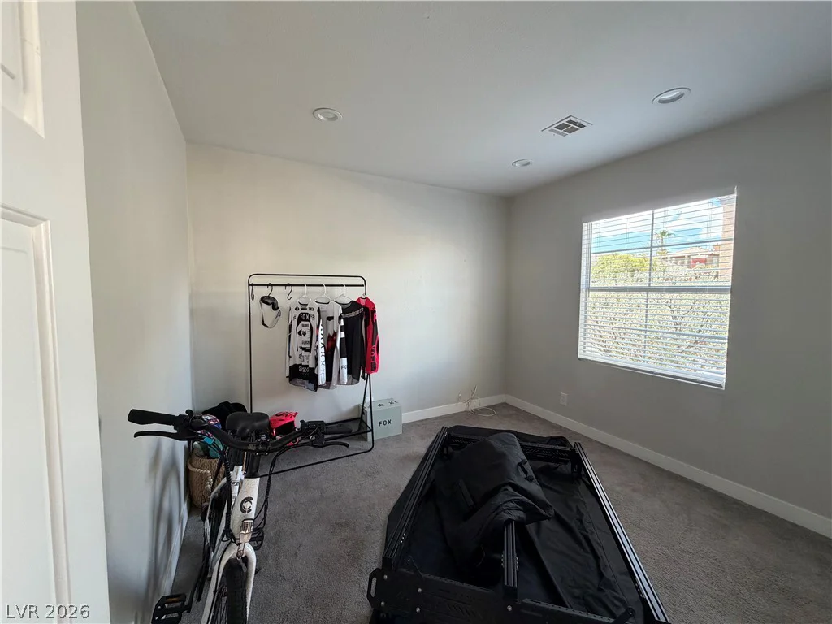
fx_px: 336
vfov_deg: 85.7
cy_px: 312
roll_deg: -0.2
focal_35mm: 14
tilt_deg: -3.7
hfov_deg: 102.1
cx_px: 416
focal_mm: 2.22
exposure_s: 1/121
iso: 200
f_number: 2.2
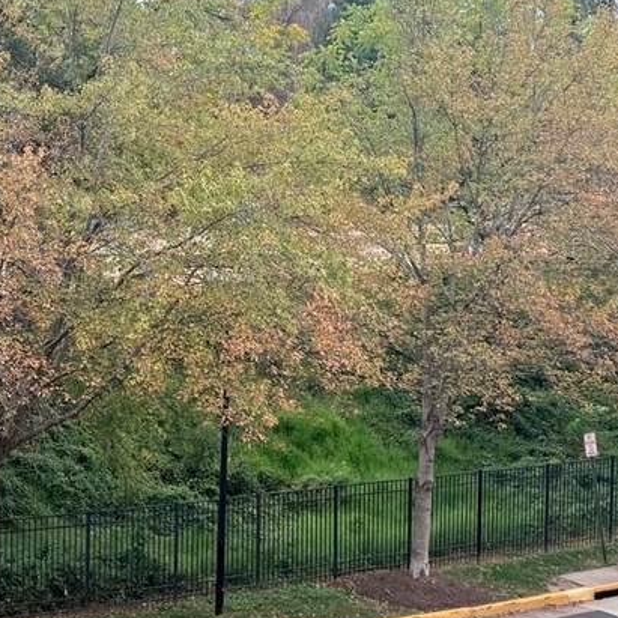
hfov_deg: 24.0
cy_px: 203
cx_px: -105
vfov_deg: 25.9
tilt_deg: -3.5
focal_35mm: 66
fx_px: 1333
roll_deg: -0.5
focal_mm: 6.76
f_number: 1.78
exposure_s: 1/702
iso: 100
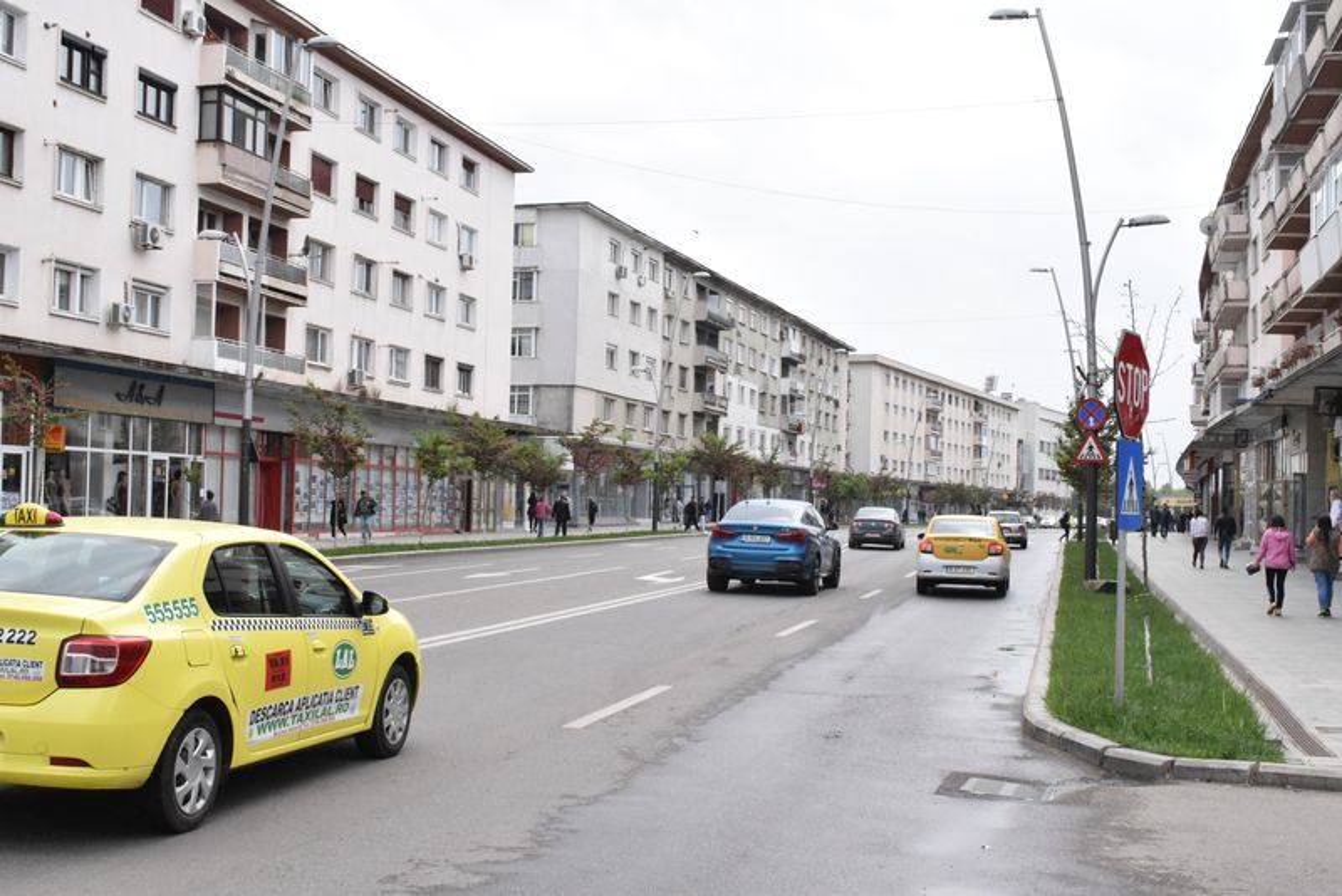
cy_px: 448
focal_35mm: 45
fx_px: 1678
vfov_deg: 29.9
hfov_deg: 43.6
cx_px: 671
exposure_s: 1/1600
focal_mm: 30
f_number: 20
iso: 4000
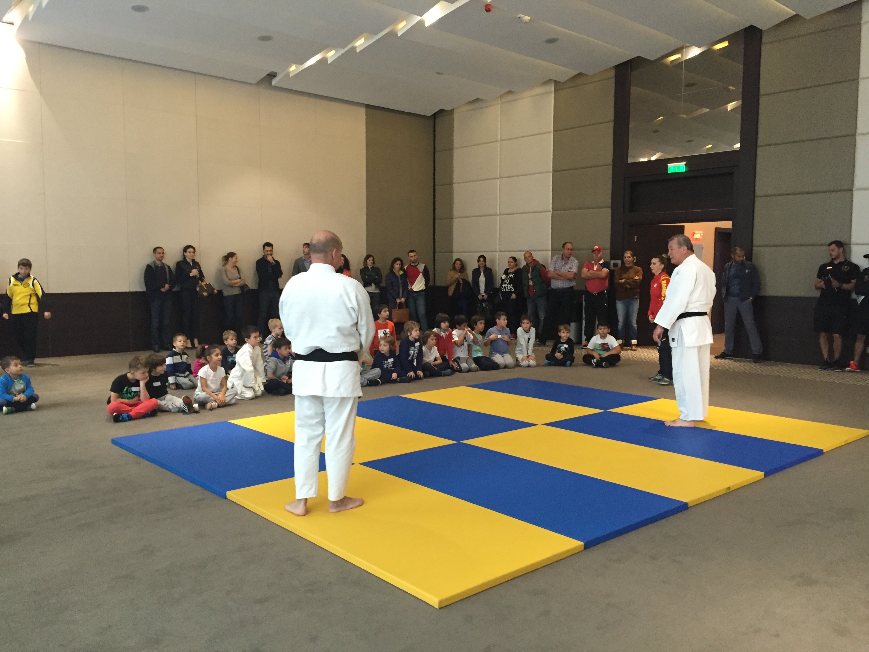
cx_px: 434
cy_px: 326
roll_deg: -1.4
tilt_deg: -6.1
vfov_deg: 48.2
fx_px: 728
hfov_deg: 61.7
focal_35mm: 29
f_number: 2.2
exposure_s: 1/33
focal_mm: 4.15
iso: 250
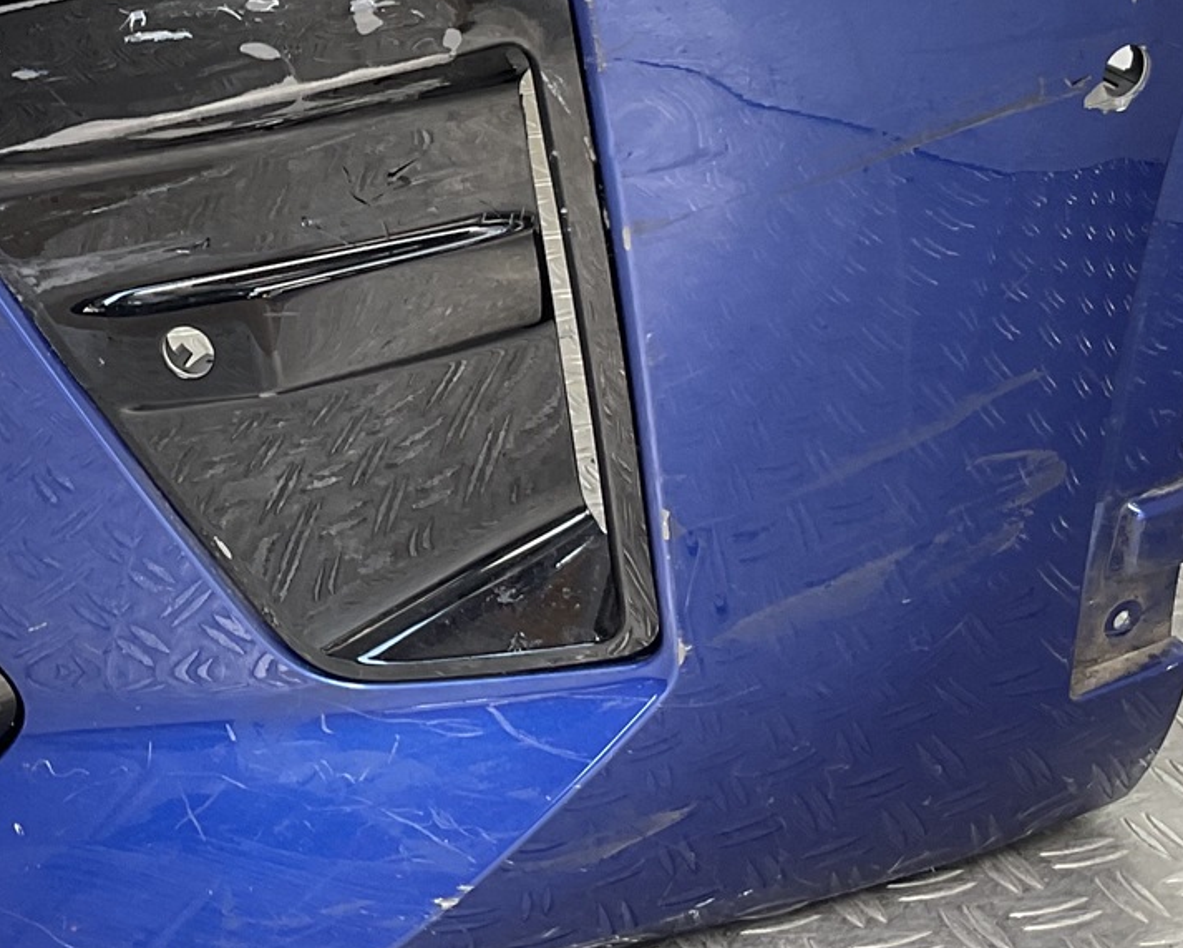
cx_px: 129
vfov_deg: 18.8
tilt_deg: -16.3
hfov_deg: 23.3
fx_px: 2802
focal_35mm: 80
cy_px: 71
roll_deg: +4.2
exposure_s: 1/104
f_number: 1.8
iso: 16
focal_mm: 3
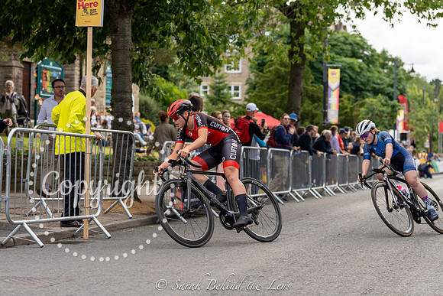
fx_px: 977
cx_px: 192
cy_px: 128
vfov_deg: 17.2
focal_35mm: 79
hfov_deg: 25.5
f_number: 3.2
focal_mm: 70
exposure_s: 1/1000
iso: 400
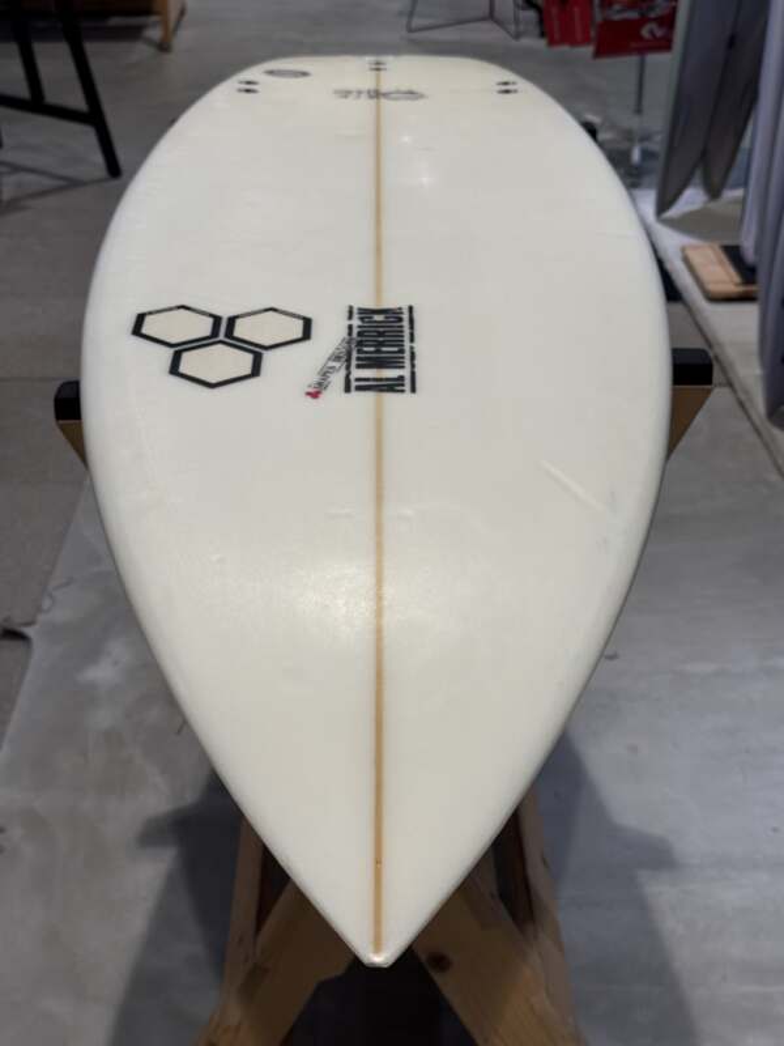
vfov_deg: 39.7
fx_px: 1450
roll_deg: +0.8
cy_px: 523
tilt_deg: -28.8
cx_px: 392
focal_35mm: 48
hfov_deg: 30.3
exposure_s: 1/227
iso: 64
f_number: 1.78
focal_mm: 6.76
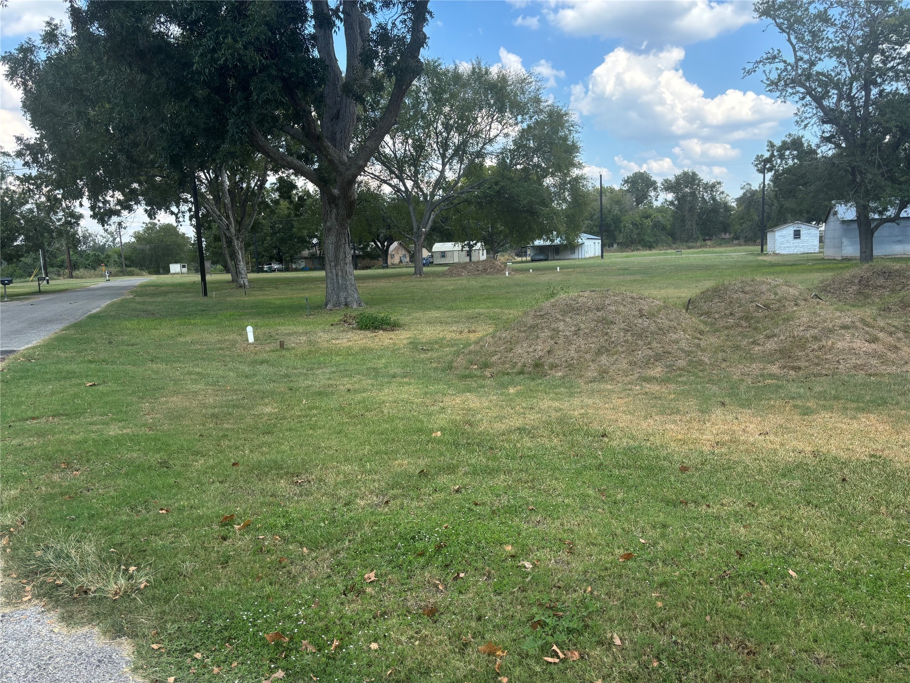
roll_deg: +2.4
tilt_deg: -6.5
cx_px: 455
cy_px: 342
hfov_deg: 67.3
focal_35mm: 26
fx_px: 683
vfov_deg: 53.1
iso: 50
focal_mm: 5.96
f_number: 1.6
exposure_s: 1/1047
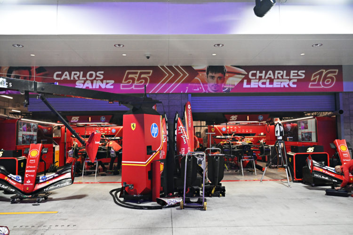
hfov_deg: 61.1
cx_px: 176
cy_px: 118
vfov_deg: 43.0
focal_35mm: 30
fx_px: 299
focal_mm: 30.5
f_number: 4.5
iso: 4000
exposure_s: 1/800
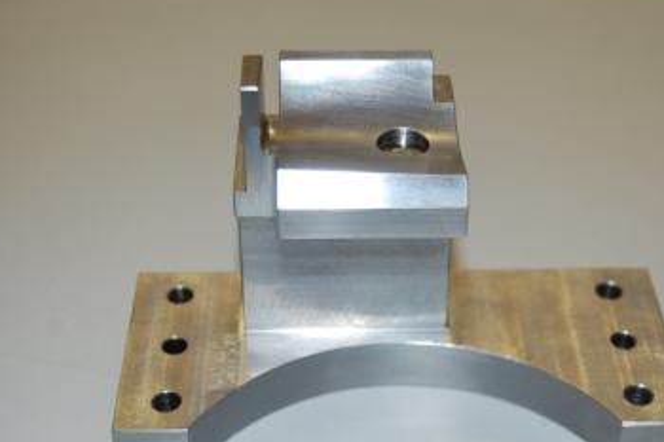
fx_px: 1346
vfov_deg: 18.6
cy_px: 256
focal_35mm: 73
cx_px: 364
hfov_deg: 27.7
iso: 400
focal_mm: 38
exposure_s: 1/60
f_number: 4.8
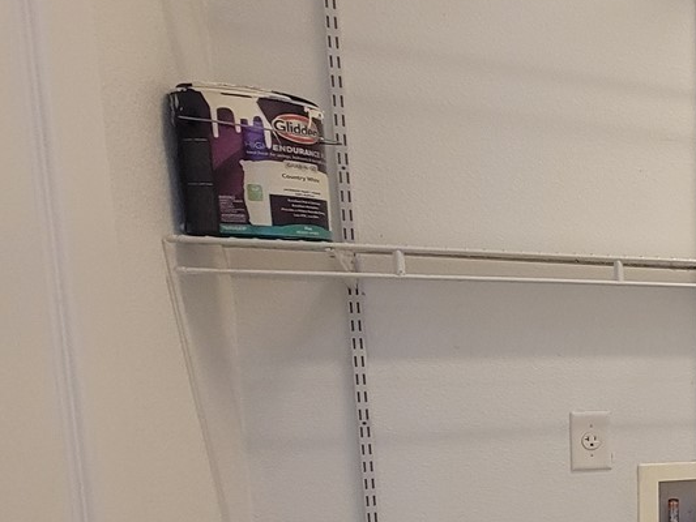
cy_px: 408
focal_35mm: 39
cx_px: 982
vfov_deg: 35.8
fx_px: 784
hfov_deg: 31.4
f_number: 2.2
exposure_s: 1/60
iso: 320
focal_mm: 2.2
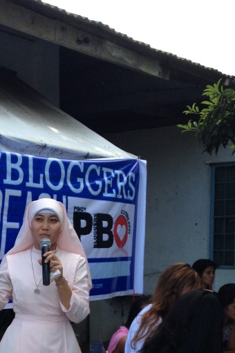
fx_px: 716
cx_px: 75
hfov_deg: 18.6
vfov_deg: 26.9
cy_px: 307
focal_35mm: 73
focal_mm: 4.28
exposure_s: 1/325
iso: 50
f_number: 2.4
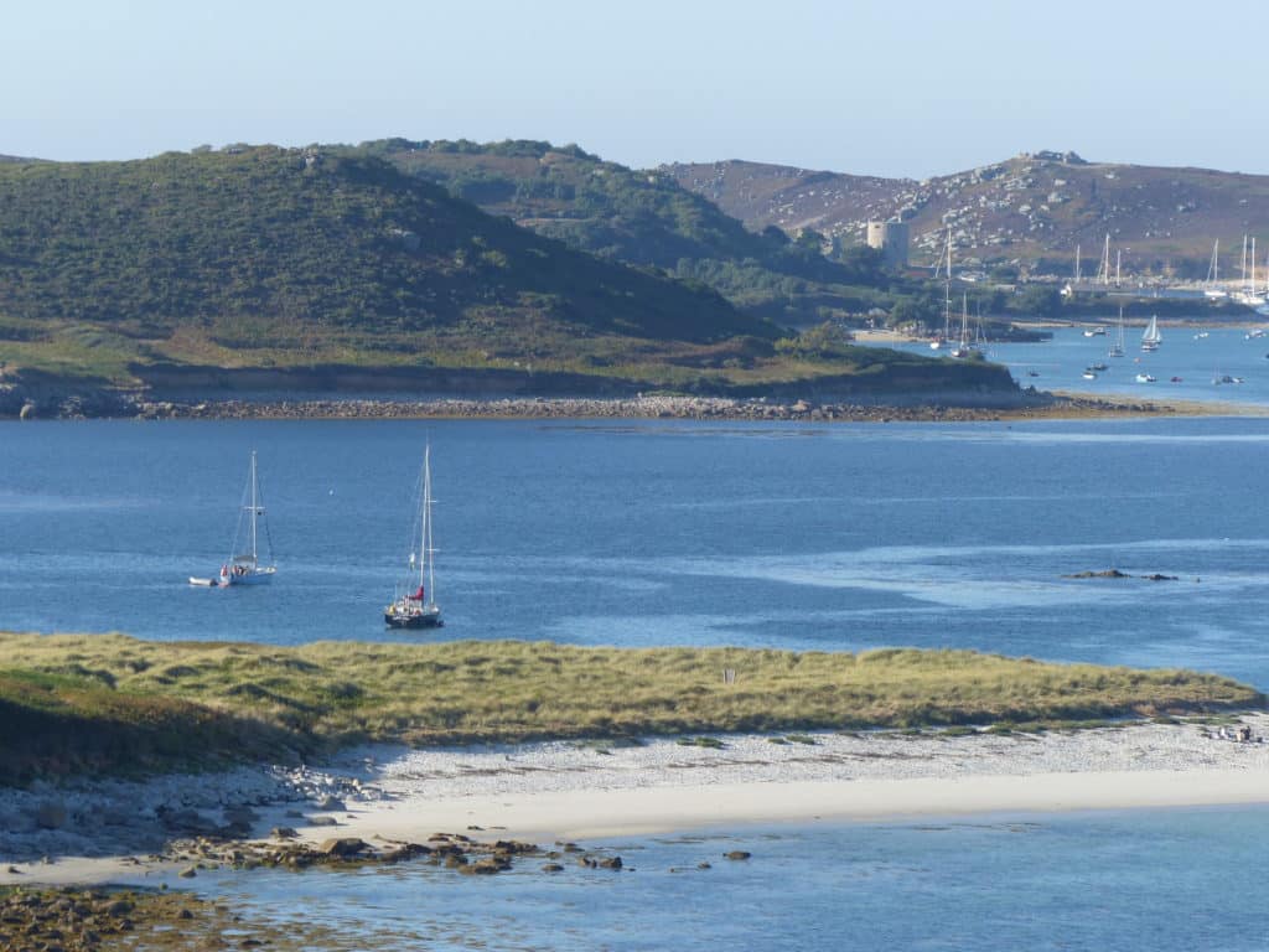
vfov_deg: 4.9
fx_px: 11108
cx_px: 634
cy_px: 476
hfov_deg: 6.5
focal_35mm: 303
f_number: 4
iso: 100
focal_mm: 54.5
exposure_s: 1/640
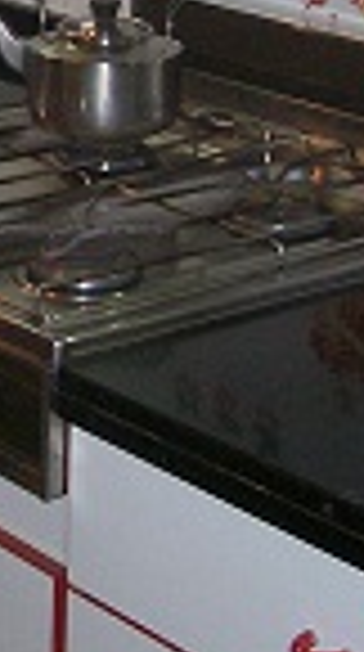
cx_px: -180
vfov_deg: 16.1
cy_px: 22
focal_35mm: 131
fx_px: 2260
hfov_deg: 9.0
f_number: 2.7
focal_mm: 5.6
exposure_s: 1/112
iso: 140
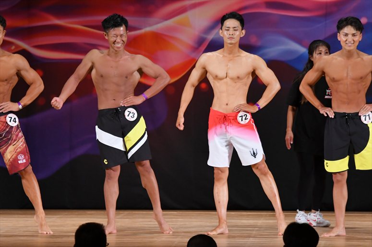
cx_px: 186
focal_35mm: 255
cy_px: 124
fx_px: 2634
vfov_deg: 5.4
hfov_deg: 8.1
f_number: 5.6
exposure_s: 1/400
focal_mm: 170
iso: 3200
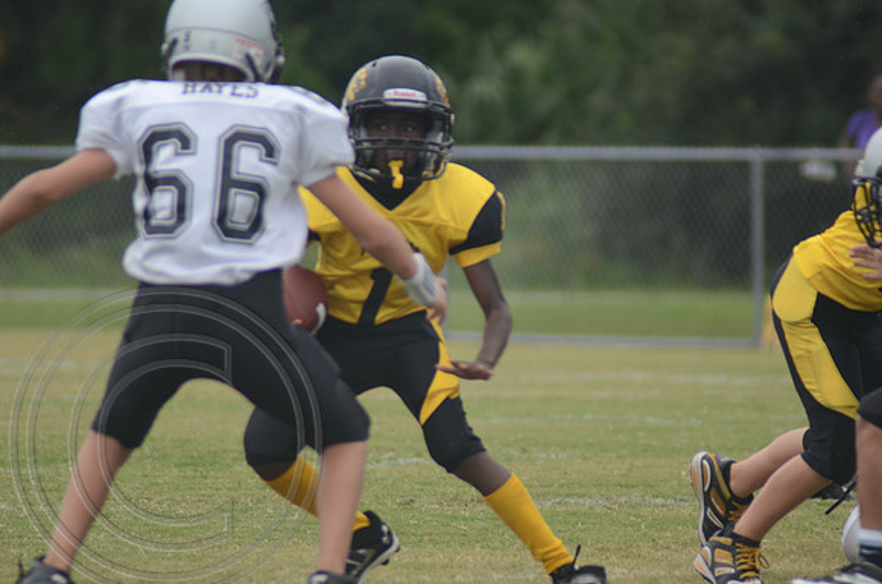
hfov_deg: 3.4
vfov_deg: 2.3
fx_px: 14668
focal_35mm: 600
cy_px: 292
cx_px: 441
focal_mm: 400
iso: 400
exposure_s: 1/800
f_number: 6.3
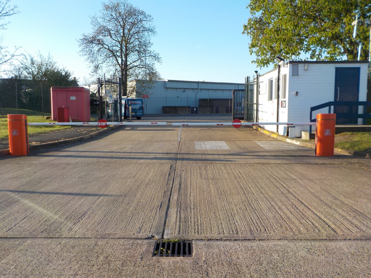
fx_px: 322
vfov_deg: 46.8
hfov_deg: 60.0
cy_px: 139
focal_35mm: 30
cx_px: 186
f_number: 3.3
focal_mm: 4.1
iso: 125
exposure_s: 1/500
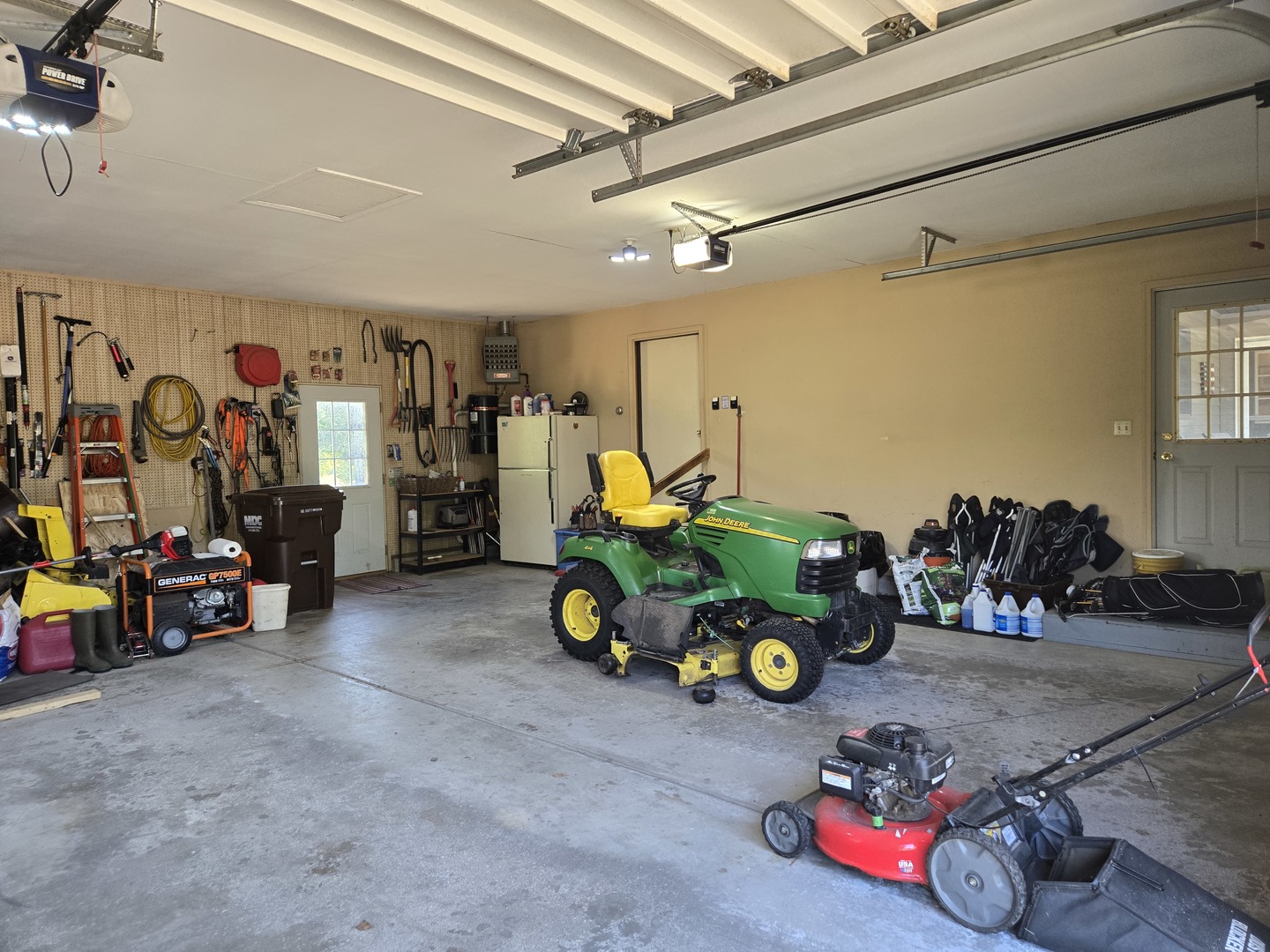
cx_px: 635
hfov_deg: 73.9
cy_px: 476
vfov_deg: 58.9
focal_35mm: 23
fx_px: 844
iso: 160
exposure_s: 1/120
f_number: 1.8
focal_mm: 5.4
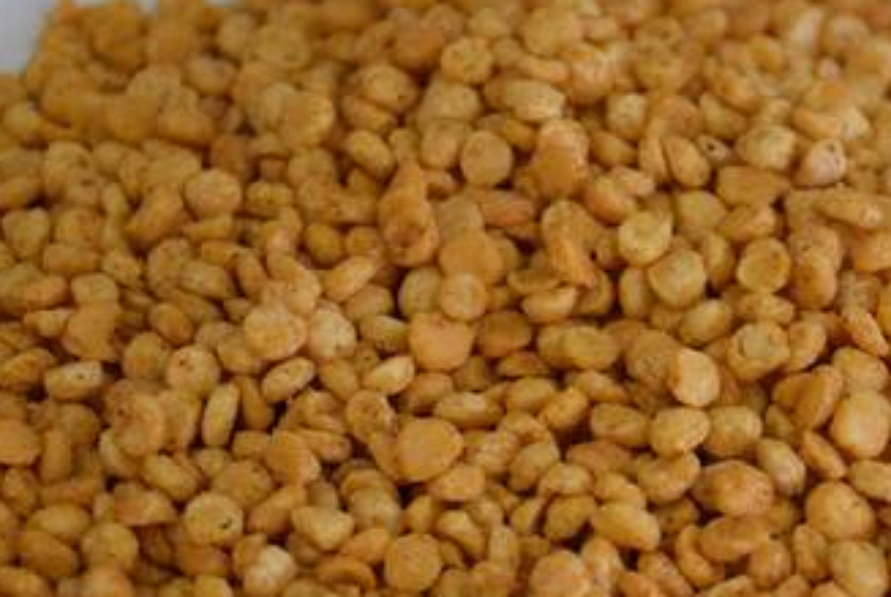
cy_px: 390
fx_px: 3742
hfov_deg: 13.5
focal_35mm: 151
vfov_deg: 9.1
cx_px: 619
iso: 400
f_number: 4.8
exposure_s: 1/100
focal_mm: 50
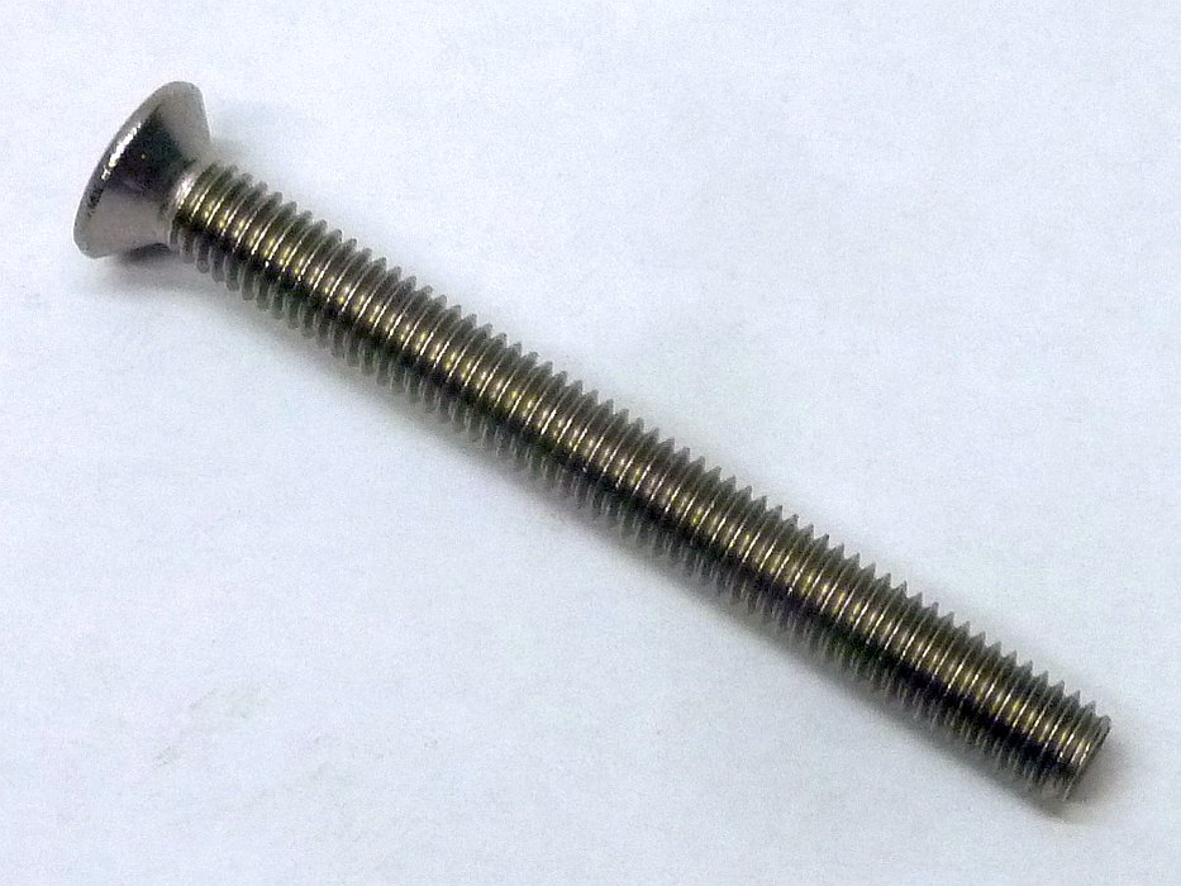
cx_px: 590
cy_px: 443
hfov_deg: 36.8
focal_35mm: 52
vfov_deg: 28.0
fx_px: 1774
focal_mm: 8.5
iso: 320
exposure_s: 1/40
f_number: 3.8
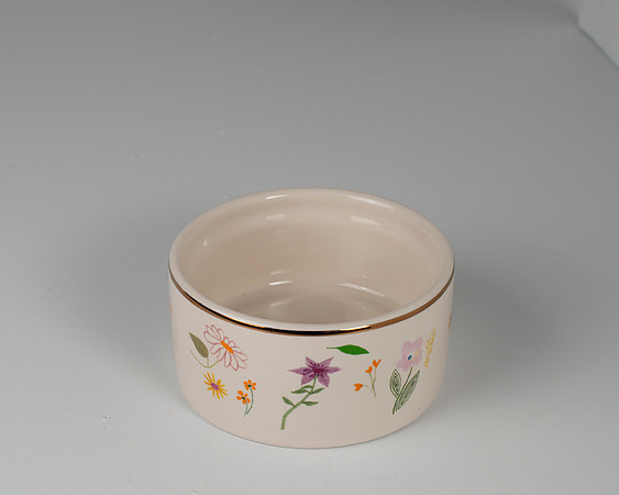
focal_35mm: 83
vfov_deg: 18.5
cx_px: 301
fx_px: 1517
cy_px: 269
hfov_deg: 23.1
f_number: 10
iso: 200
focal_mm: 50
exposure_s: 1/250
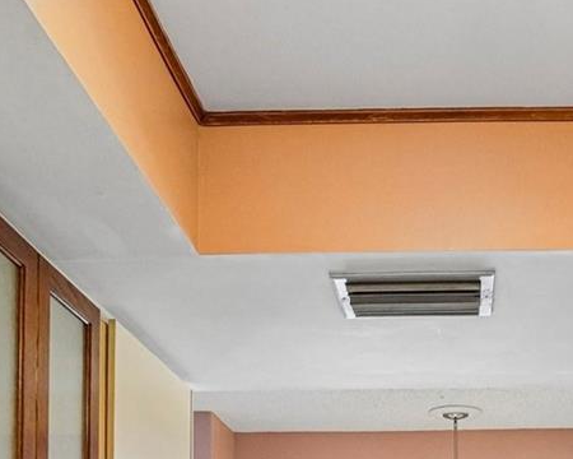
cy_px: 652
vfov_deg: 24.7
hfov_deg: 36.3
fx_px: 848
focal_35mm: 50
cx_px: 444
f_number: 8
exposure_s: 1/30
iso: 400
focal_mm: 10
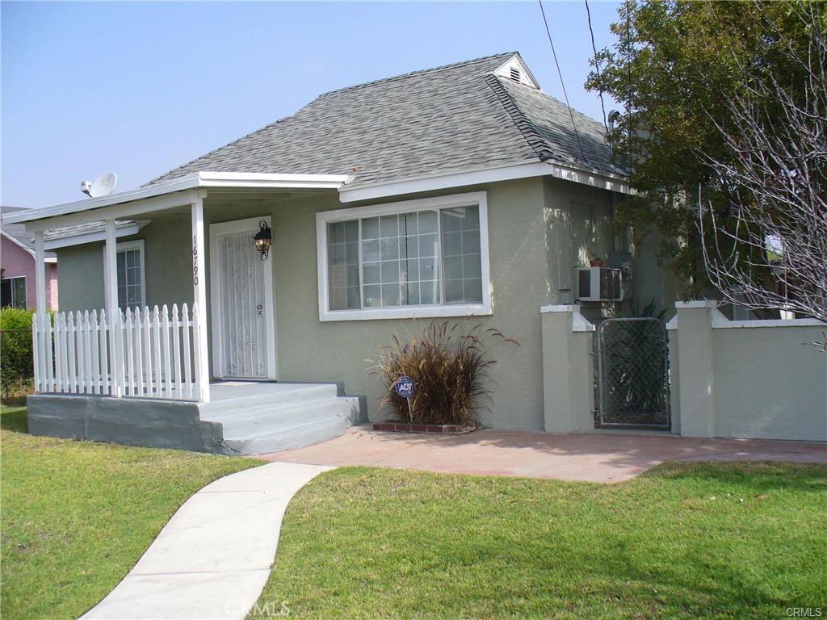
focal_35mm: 37
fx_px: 884
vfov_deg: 38.7
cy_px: 310
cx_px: 414
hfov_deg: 50.1
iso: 80
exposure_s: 1/250
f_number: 5.6
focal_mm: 6.1
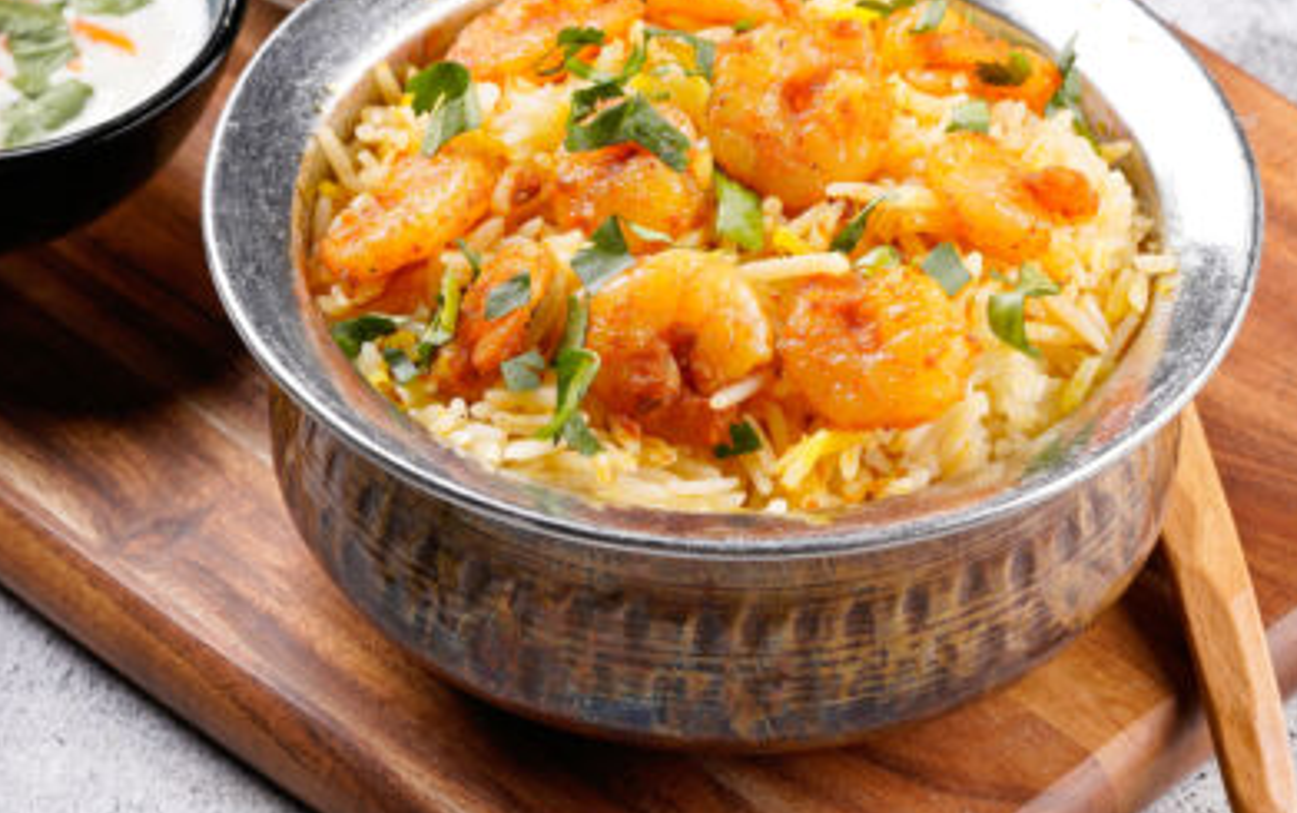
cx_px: 650
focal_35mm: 180
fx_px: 6367
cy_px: 295
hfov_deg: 11.6
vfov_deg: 7.3
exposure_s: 1/125
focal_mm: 90
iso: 100
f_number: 11
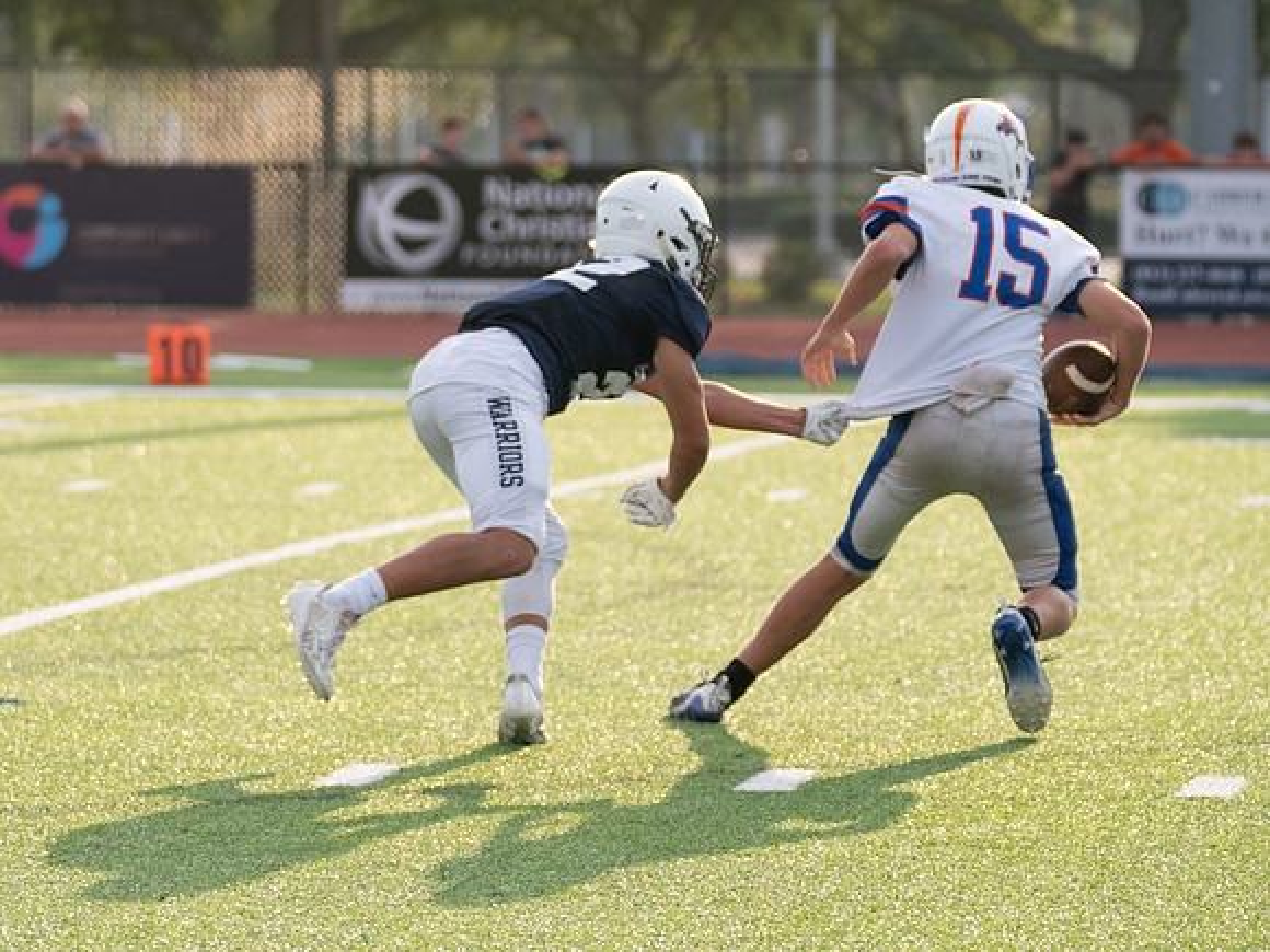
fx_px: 9511
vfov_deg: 5.7
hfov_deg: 7.6
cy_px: 387
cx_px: 423
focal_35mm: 259
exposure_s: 1/1000
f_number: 5.6
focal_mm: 202
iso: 500
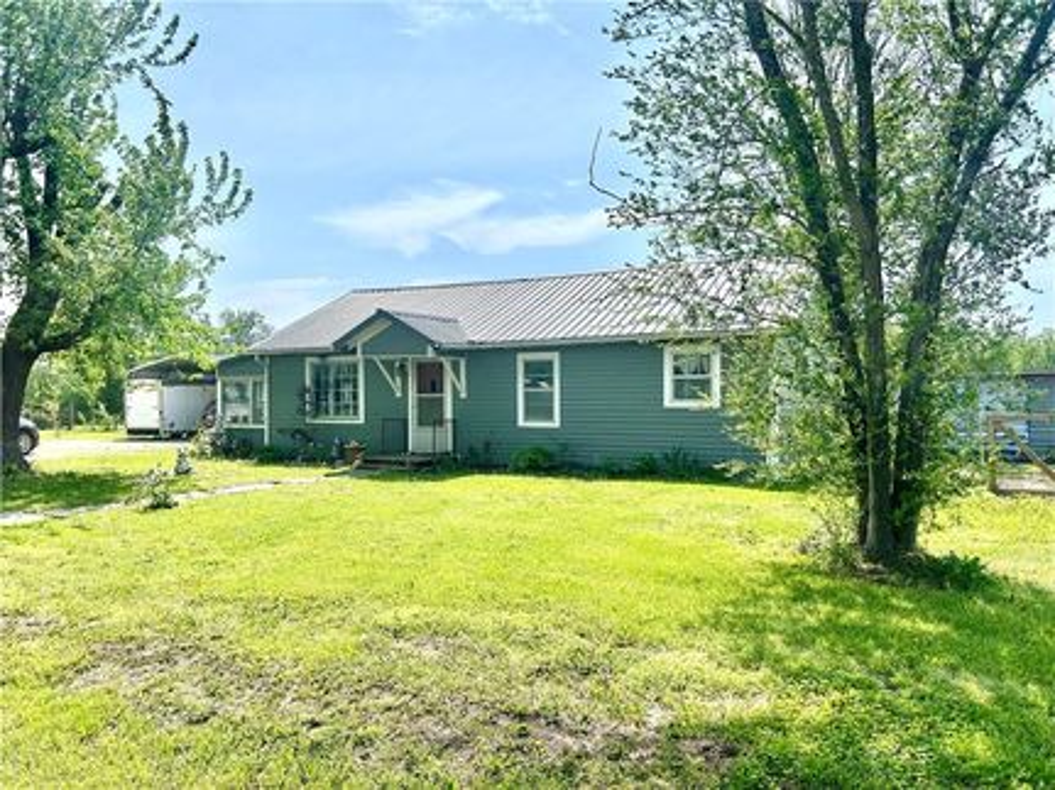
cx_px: 528
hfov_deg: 67.3
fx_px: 792
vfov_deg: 53.0
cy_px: 395
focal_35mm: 26
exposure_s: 1/6993
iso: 50
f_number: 1.5
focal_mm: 5.7
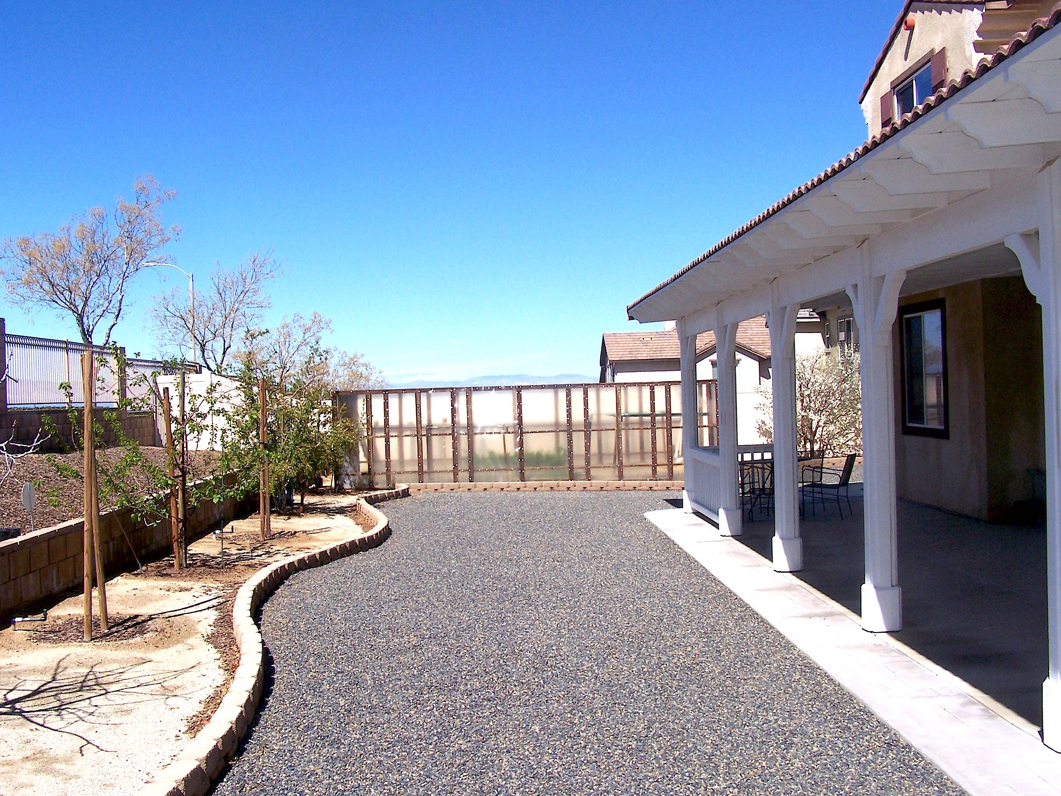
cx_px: 530
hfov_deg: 49.0
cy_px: 398
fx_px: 1165
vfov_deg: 37.7
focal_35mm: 38
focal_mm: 6.3
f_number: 5.6
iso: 80
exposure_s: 1/640
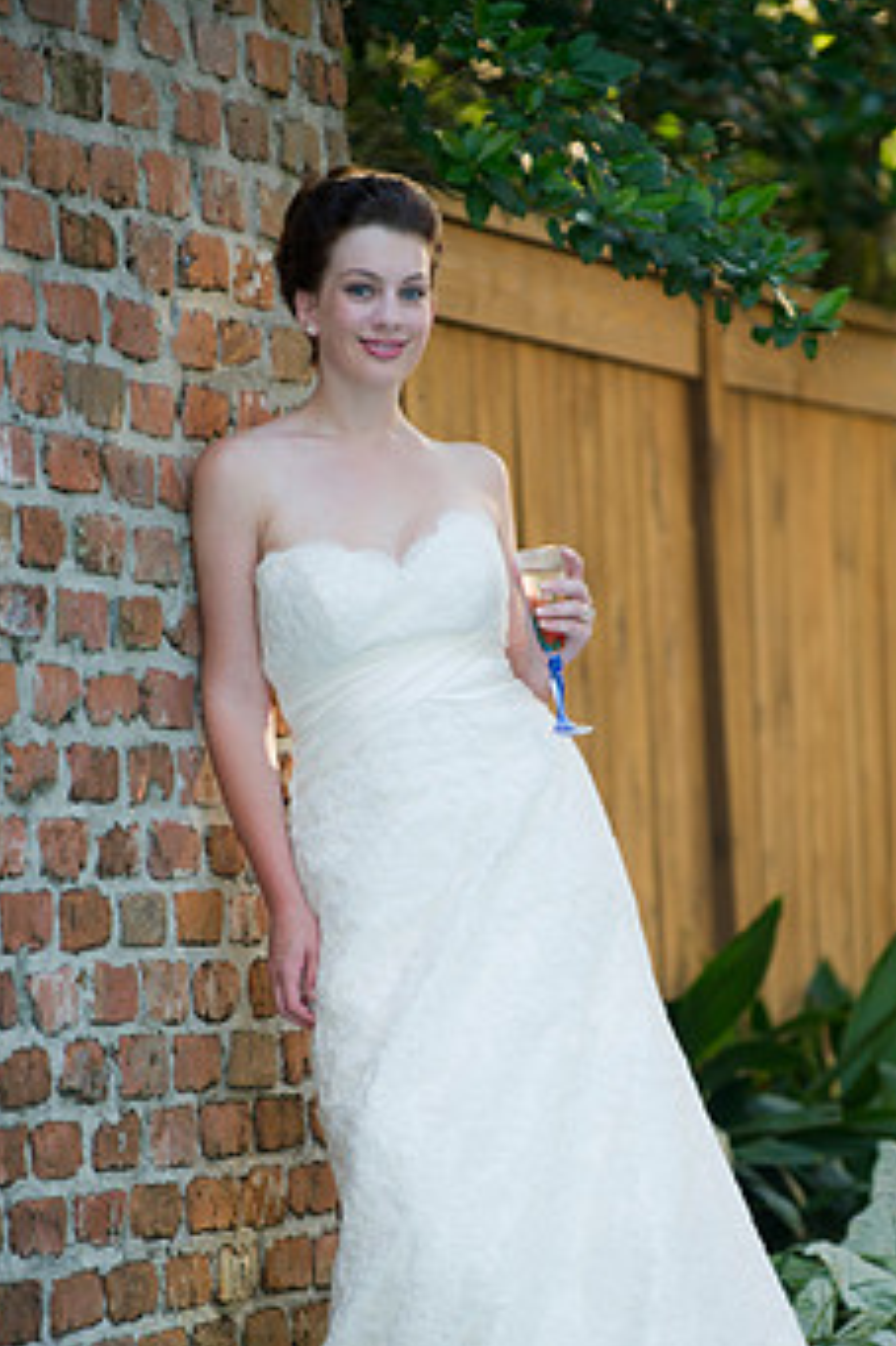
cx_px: 503
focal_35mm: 264
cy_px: 872
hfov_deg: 5.2
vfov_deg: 7.8
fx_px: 9865
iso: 400
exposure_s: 1/80
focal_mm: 200
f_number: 2.8
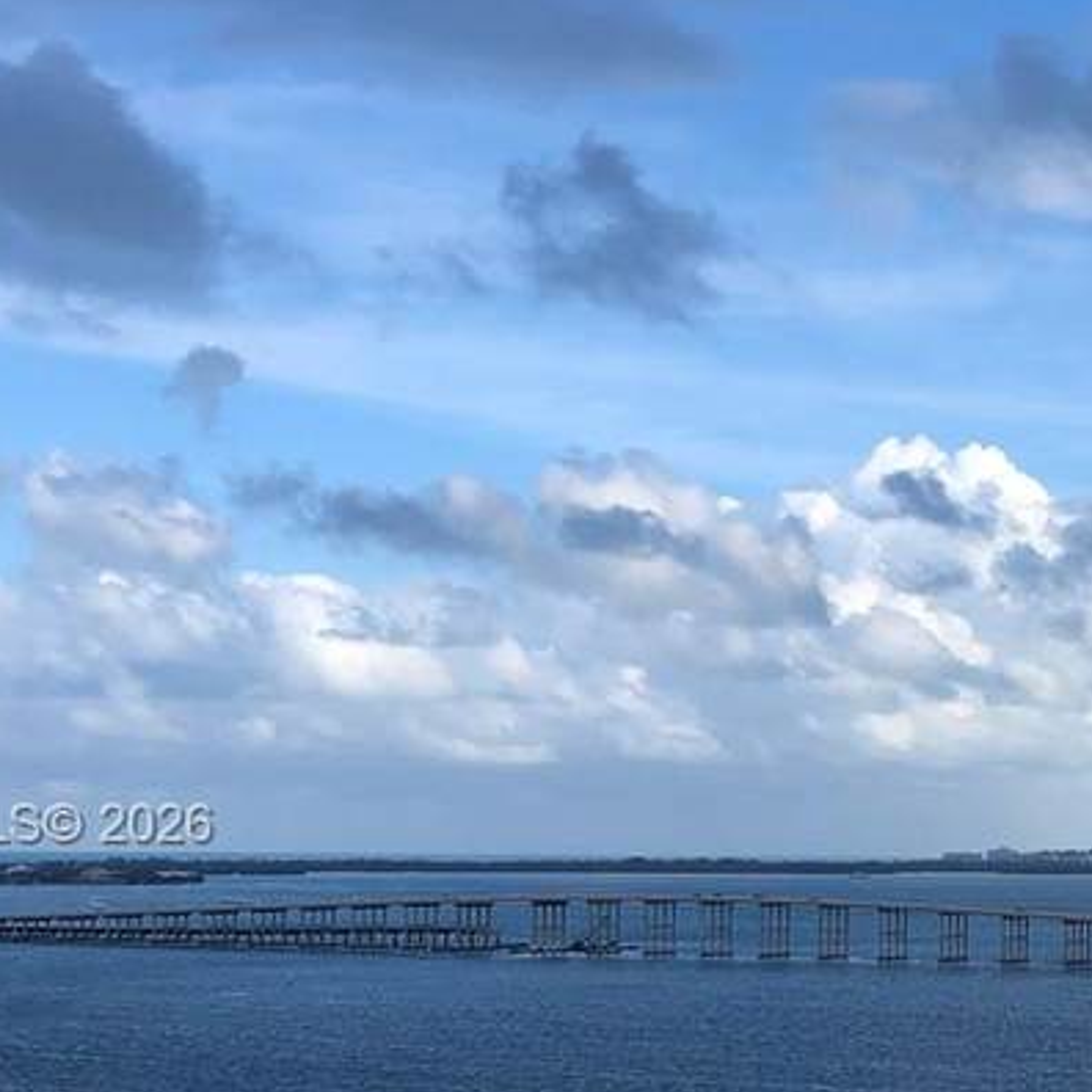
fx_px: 2855
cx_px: 1291
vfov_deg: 21.5
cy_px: 827
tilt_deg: +0.4
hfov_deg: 20.3
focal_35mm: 80
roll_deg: -0.8
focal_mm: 3.99
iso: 20
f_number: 1.8
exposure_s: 1/1412
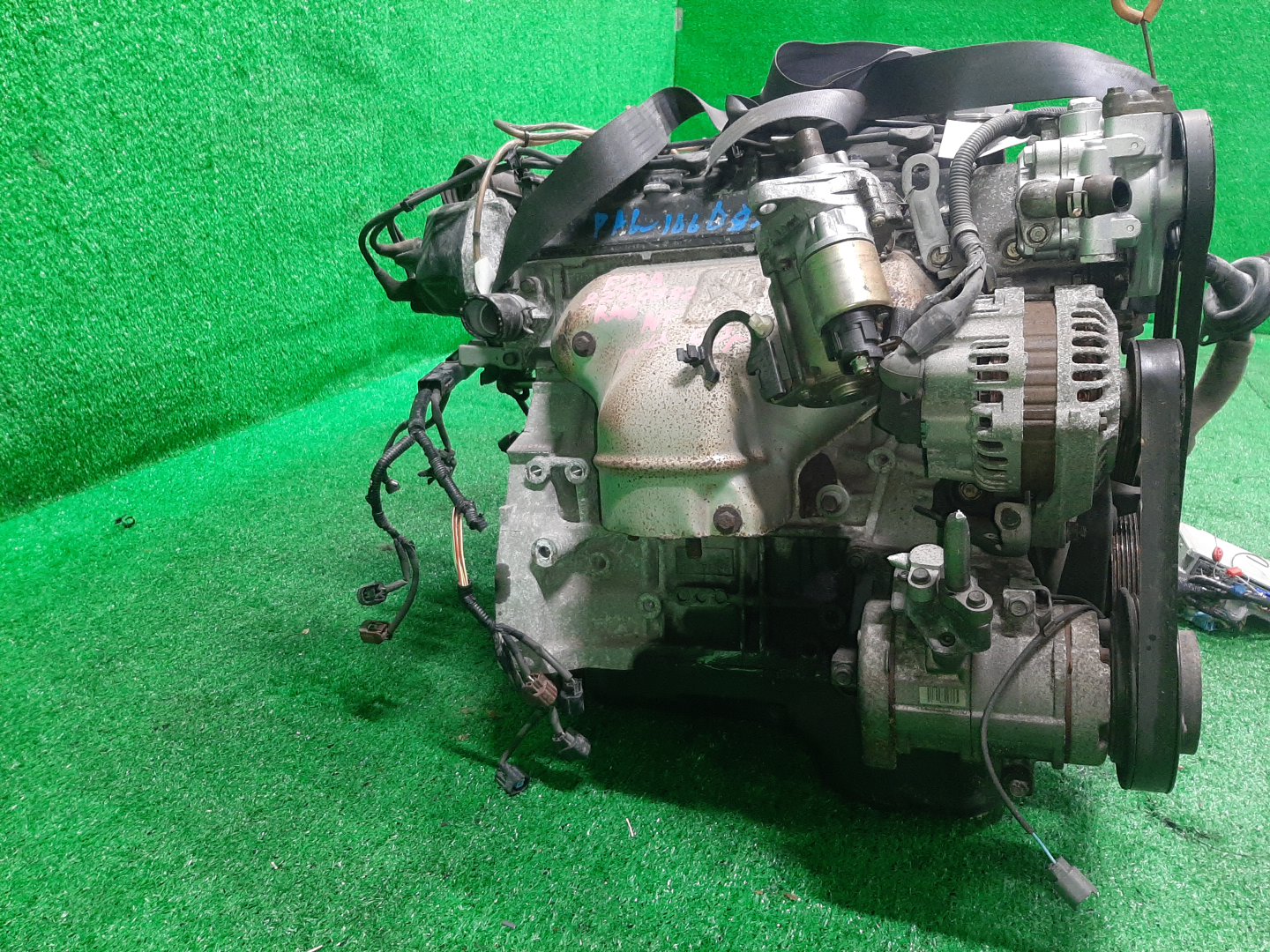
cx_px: 635
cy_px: 476
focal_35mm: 26
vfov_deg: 53.1
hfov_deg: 67.3
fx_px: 954
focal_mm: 3.93
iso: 241
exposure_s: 1/50
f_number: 1.7
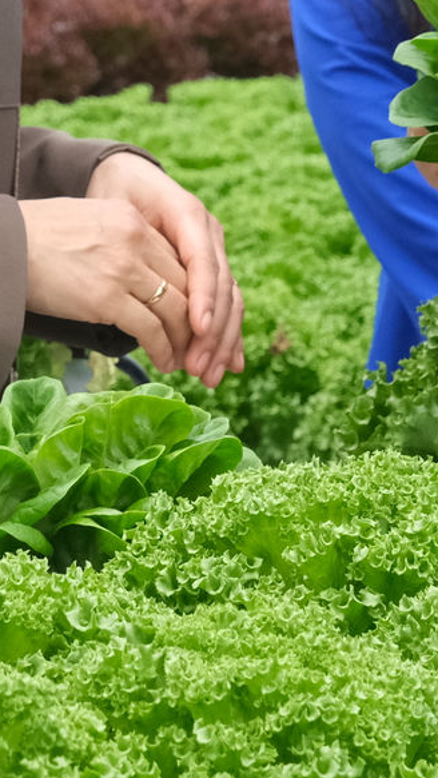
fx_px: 4253
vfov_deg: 10.3
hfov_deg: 5.9
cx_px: 238
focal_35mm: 206
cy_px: -106
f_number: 5.6
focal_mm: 37.6
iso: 2000
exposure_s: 1/2400
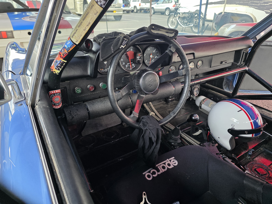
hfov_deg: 73.9
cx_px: 136
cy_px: 102
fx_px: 181
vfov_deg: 58.9
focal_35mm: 23
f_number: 1.7
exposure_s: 1/180
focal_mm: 6.3
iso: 250
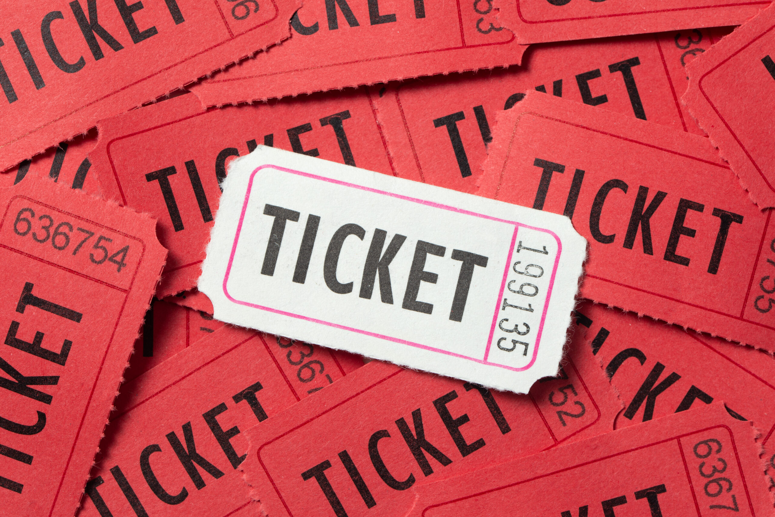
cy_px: 258
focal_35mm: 90
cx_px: 388
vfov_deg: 15.2
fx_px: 1938
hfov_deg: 22.6
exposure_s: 1/8
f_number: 11
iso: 200
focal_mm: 90
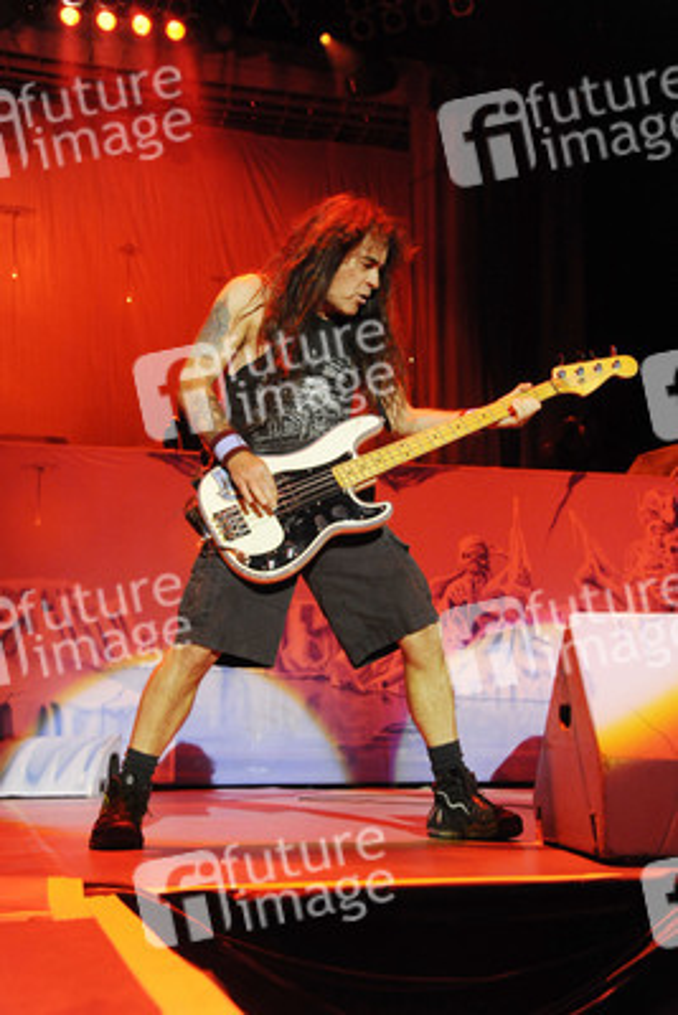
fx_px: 1355
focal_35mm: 48
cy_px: 508
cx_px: 339
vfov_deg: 41.1
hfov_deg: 28.1
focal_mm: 48
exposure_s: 1/125
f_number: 5.6
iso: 4000
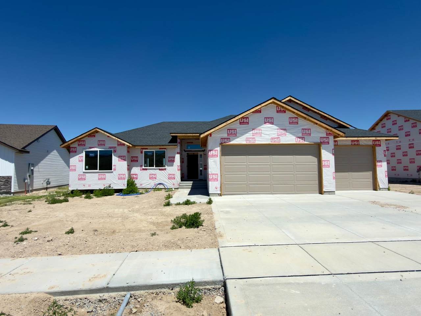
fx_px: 219
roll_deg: +0.3
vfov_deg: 71.6
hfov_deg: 87.8
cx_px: 210
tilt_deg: +3.4
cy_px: 158
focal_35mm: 18
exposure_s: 1/1570
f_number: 2.2
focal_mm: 2.22
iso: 20
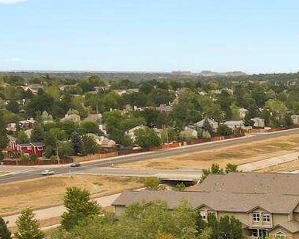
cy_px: 298
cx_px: 523
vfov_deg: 15.2
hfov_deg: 16.7
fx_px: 859
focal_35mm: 97
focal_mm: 4.5
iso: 100
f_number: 2.8
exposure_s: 1/320
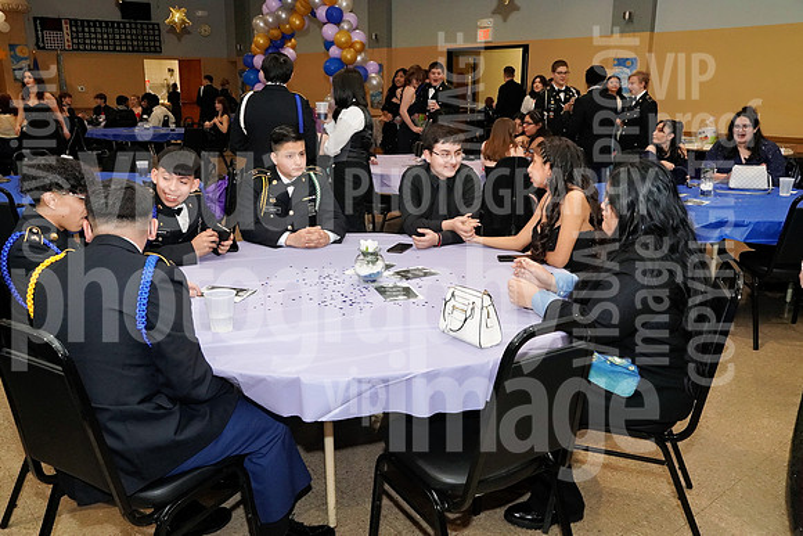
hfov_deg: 61.9
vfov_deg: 43.6
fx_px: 669
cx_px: 402
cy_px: 268
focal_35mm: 30
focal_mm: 20
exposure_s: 1/80
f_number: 7.1
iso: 3200
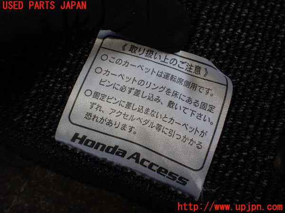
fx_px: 247
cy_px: 106
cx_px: 142
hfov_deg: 60.0
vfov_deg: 46.8
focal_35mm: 30
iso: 100
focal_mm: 5.4
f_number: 2.3
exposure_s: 1/200
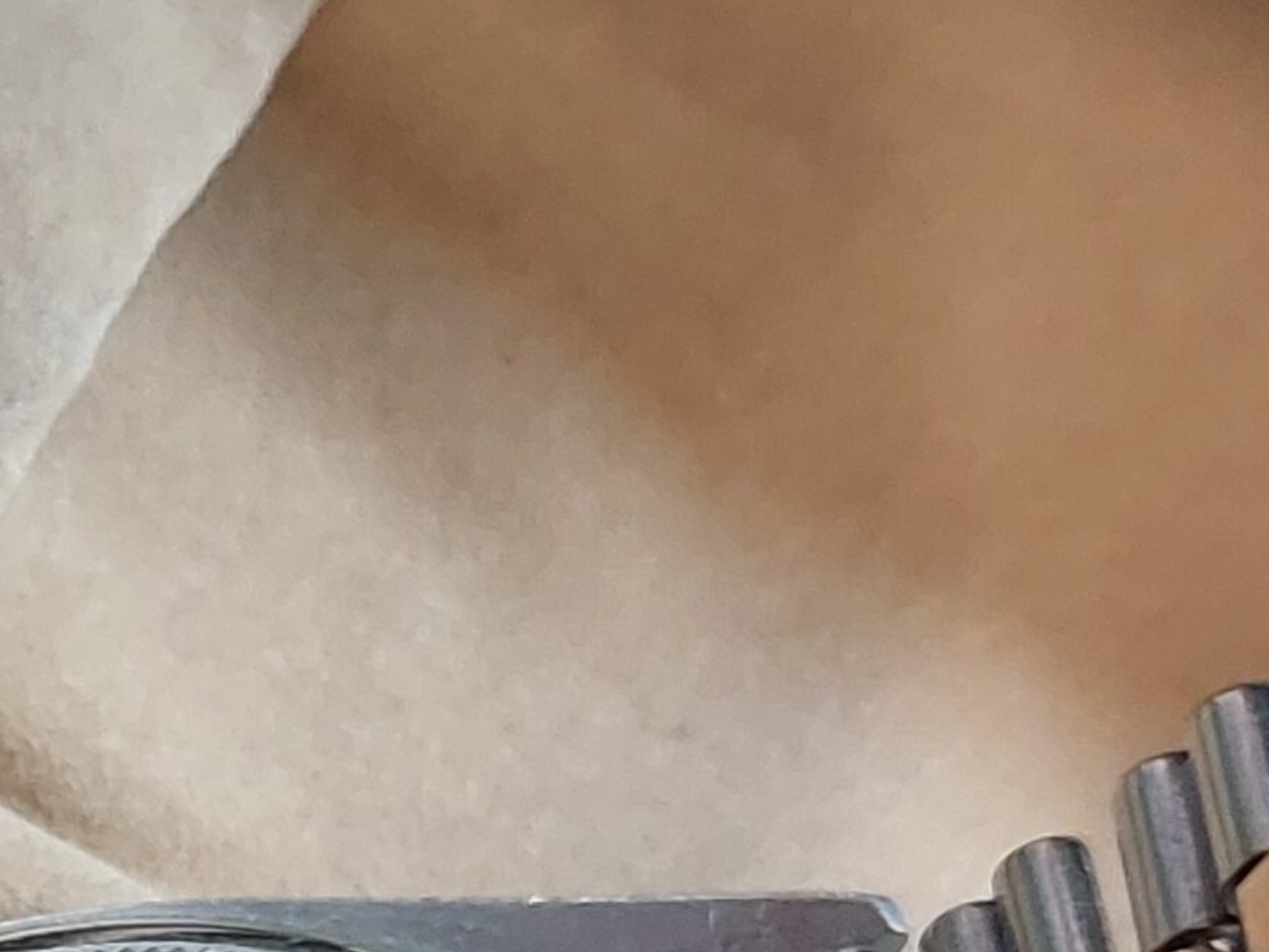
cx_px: -508
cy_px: 1373
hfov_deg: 22.8
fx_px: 2676
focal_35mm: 73
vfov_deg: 18.2
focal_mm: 5.23
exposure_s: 1/50
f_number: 1.8
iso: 400
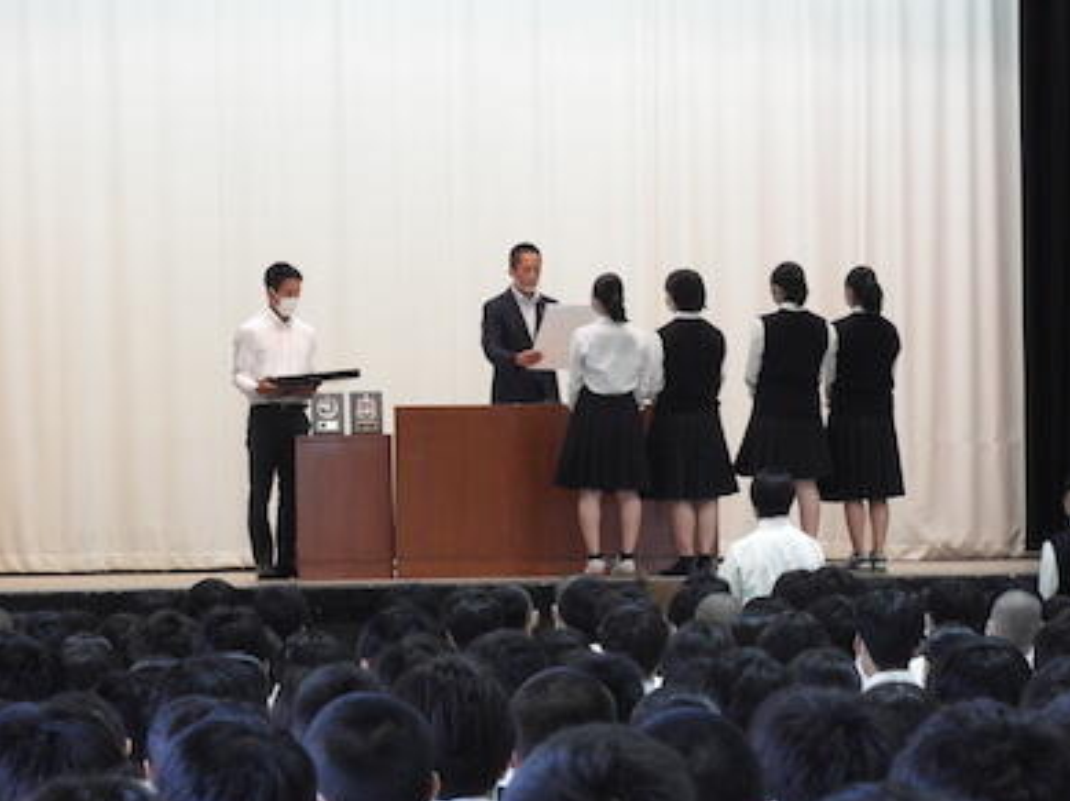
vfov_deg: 8.5
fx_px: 5404
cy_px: 410
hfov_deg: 11.3
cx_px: 545
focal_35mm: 175
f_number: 5.2
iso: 400
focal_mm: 30.5
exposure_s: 1/25
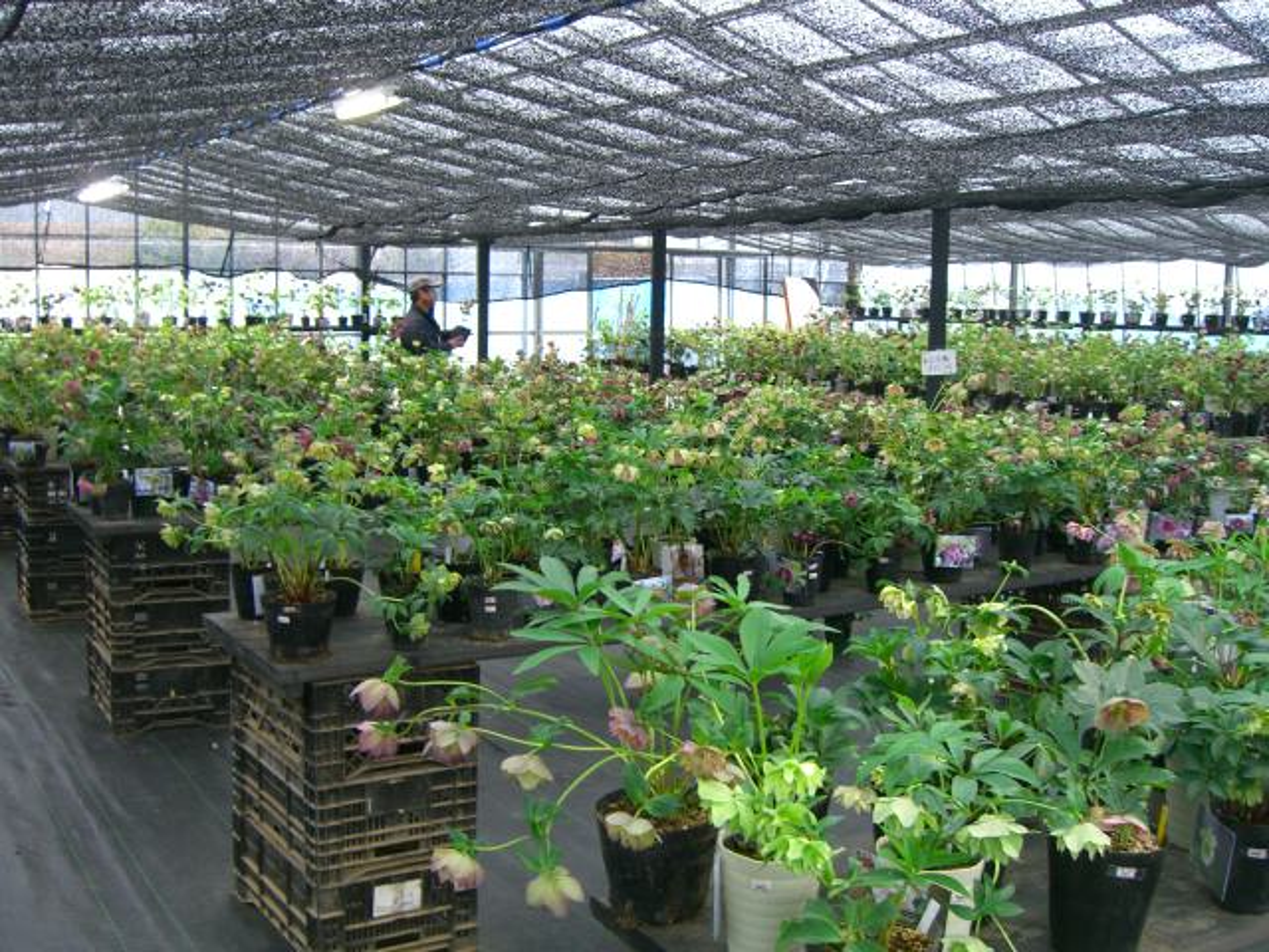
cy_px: 476
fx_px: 1393
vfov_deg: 37.7
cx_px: 634
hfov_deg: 49.0
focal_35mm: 38
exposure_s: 1/15
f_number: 2.8
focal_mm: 7.9
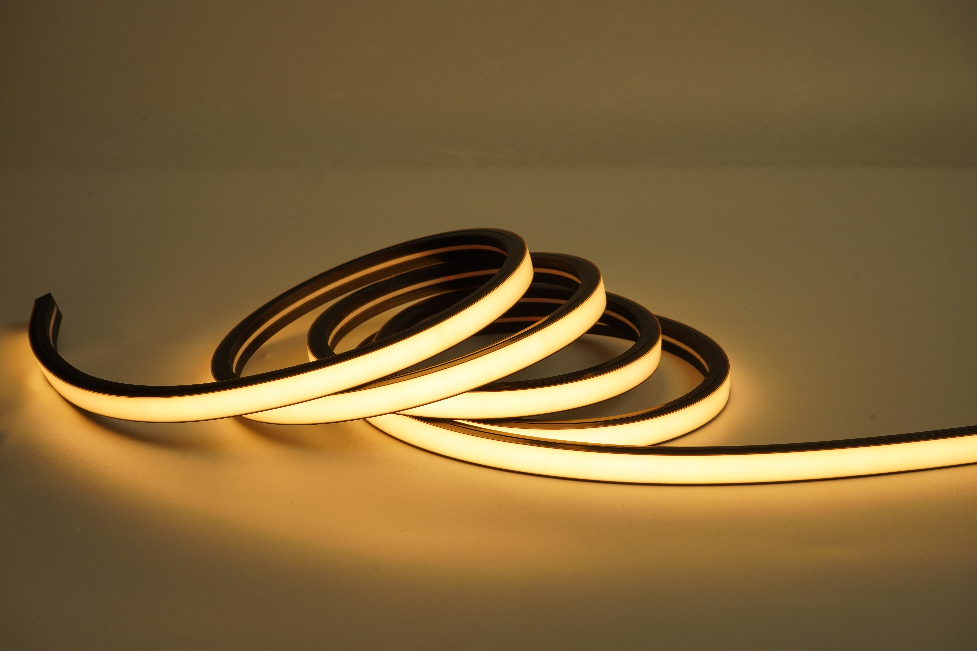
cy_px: 326
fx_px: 1547
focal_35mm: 57
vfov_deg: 23.8
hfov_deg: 35.1
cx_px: 488
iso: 400
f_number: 13
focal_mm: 57
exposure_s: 1/50
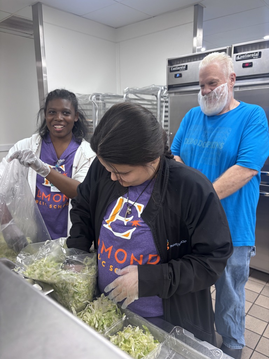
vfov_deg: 67.3
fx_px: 269
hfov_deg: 53.1
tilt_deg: -12.6
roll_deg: -0.4
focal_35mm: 26
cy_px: 180
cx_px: 134
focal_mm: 5.96
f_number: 1.6
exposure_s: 1/120
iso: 125
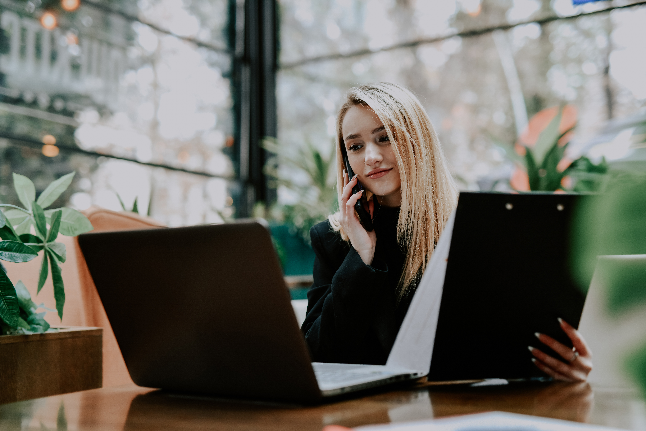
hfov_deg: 39.6
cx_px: 323
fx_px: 897
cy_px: 216
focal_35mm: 50
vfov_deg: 27.0
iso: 250
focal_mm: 50
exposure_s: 1/320
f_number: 2
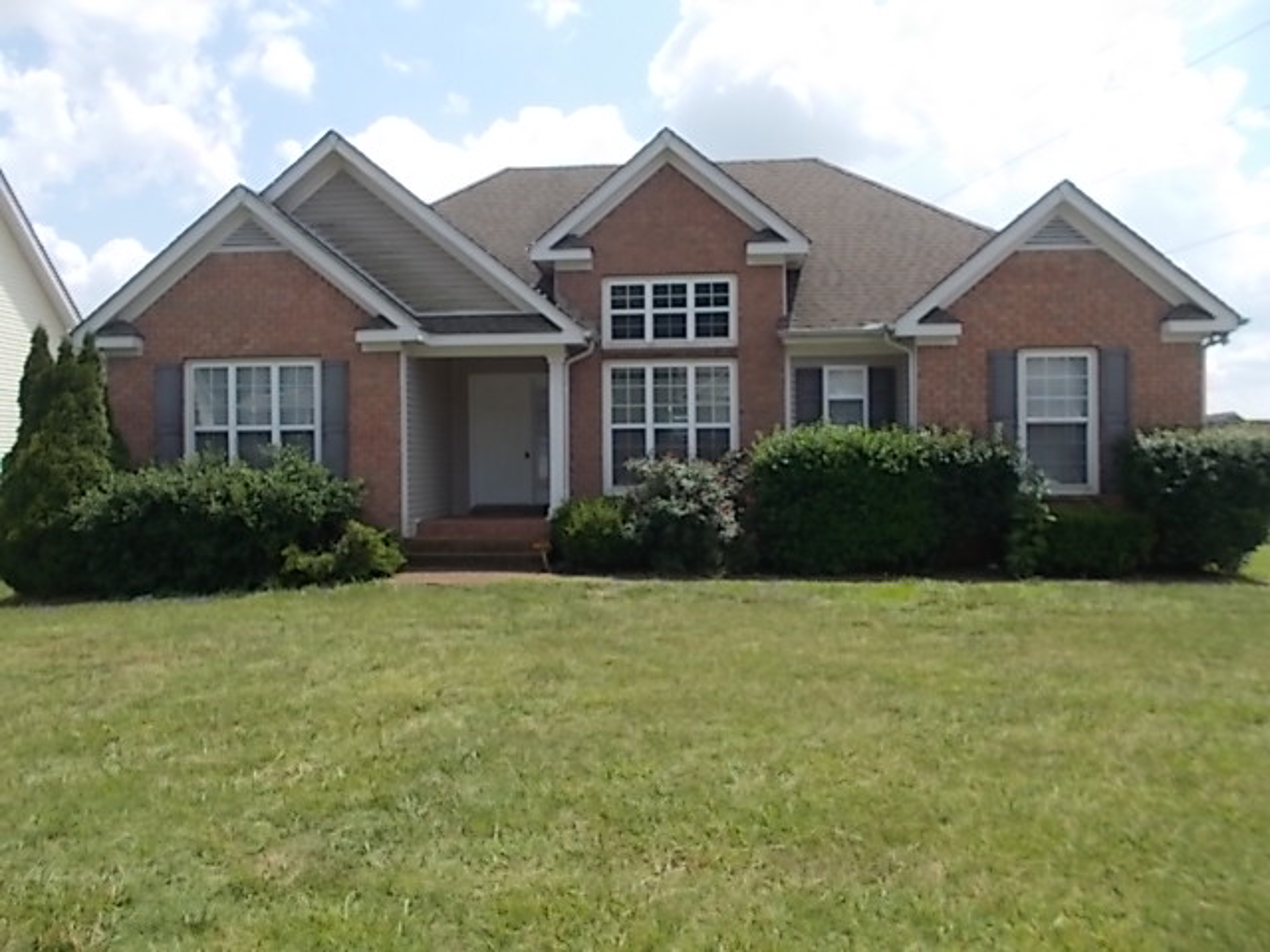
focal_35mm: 26
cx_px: 635
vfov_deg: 53.1
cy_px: 476
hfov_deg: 67.3
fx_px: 954
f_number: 8
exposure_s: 1/100
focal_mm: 4.6
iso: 80
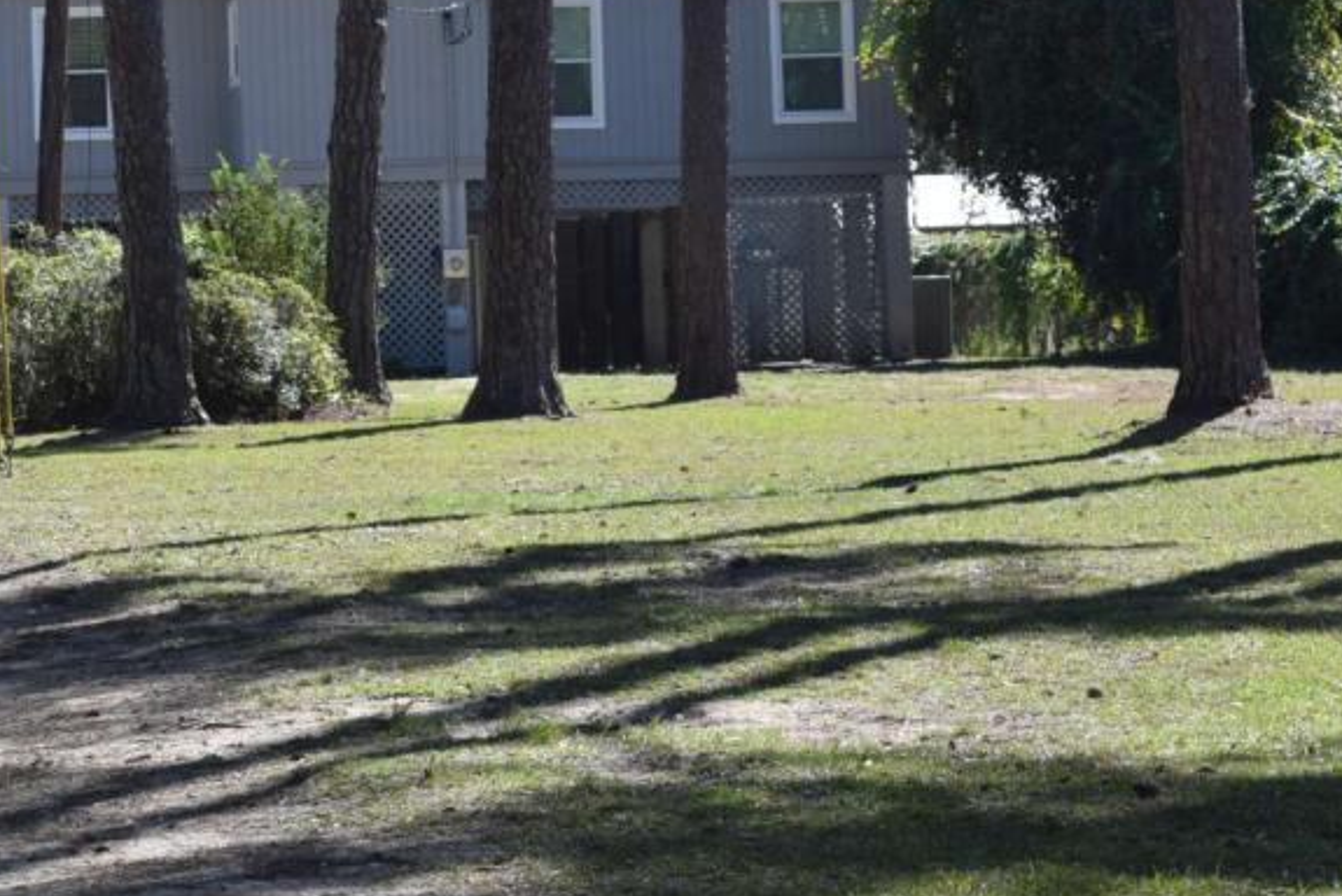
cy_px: 44
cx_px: 147
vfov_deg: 8.0
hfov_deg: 11.9
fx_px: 6416
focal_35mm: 172
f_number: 8
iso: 200
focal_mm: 55
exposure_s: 1/250
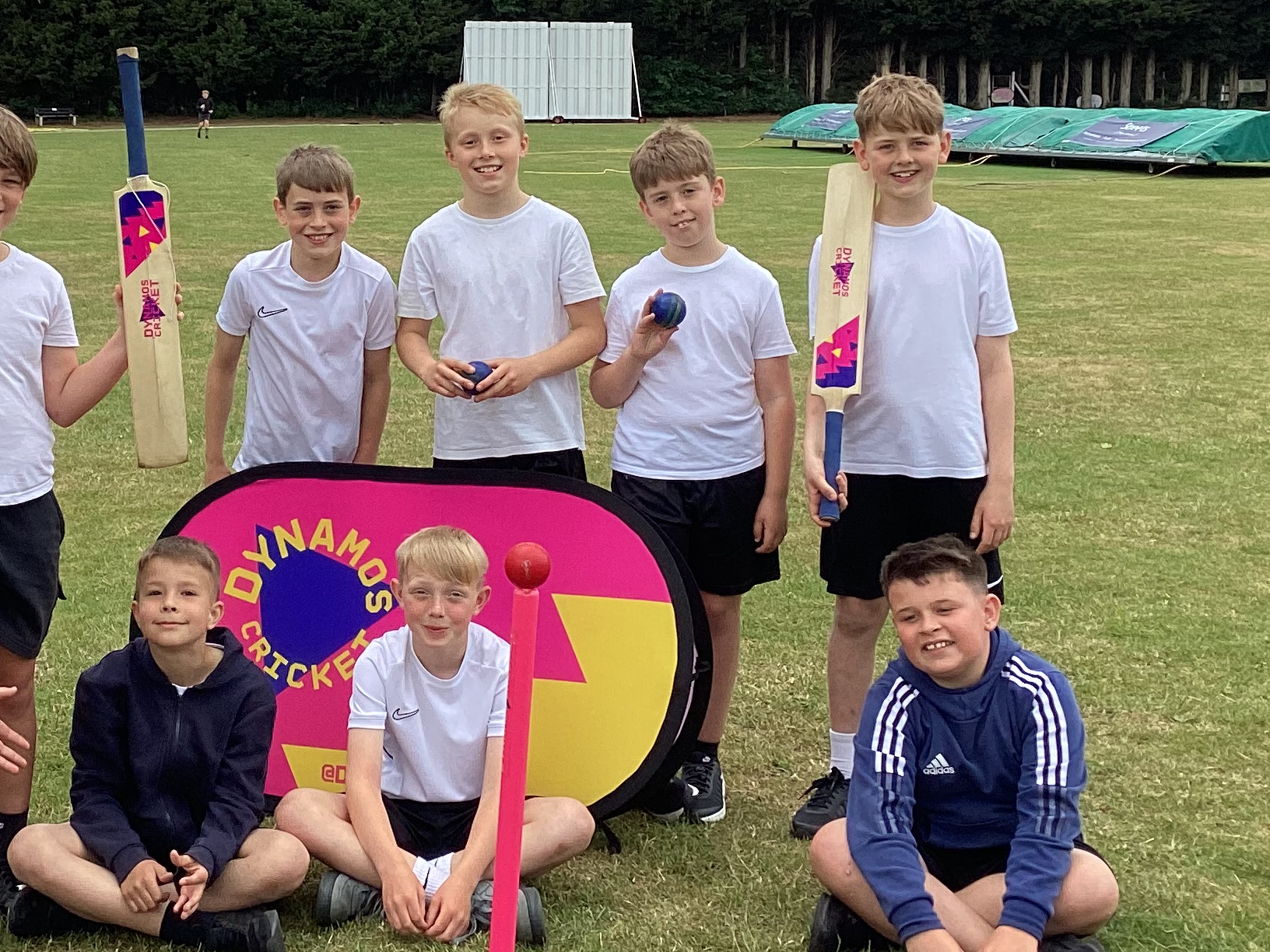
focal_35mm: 62
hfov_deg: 30.9
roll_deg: -0.1
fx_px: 2275
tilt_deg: -7.5
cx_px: 395
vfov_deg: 23.5
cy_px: 279
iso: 25
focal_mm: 3.3
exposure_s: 1/509
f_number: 2.4
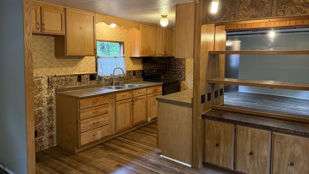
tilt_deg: -3.8
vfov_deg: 42.7
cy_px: 70
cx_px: 156
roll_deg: +0.3
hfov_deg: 69.9
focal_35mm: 27
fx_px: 221
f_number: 1.78
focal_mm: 6.76
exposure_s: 1/60
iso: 400
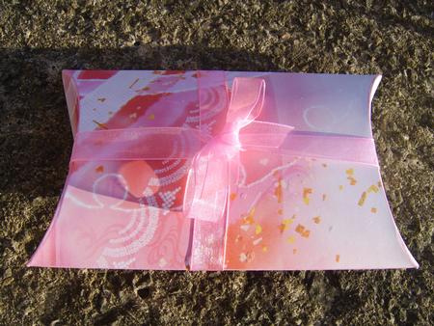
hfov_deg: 58.3
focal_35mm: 31
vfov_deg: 45.5
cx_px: 217
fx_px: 389
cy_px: 163
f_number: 5.6
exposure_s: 1/192
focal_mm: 8.13
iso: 71
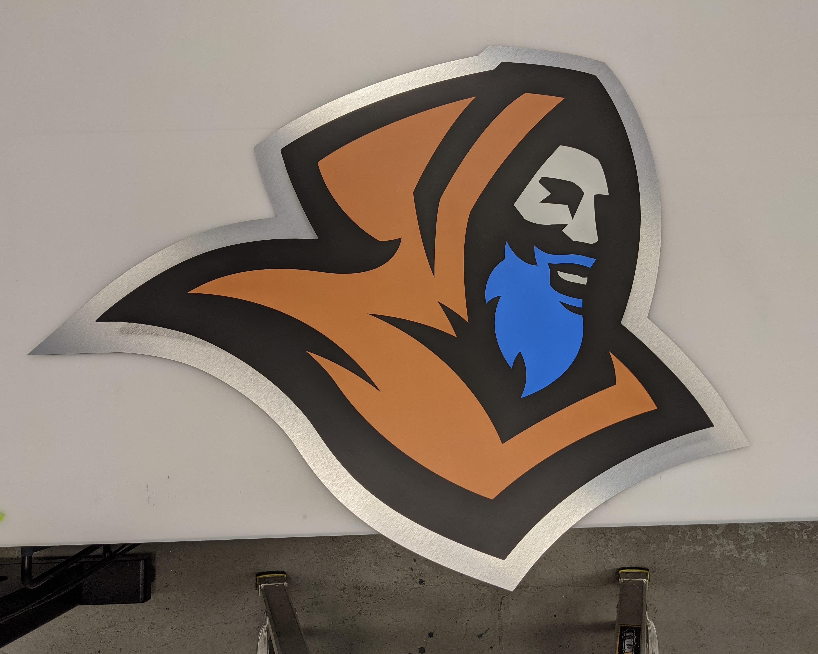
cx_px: 425
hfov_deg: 60.4
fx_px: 702
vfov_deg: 50.0
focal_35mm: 29
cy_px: 331
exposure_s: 1/120
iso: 51
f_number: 1.73
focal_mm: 4.38
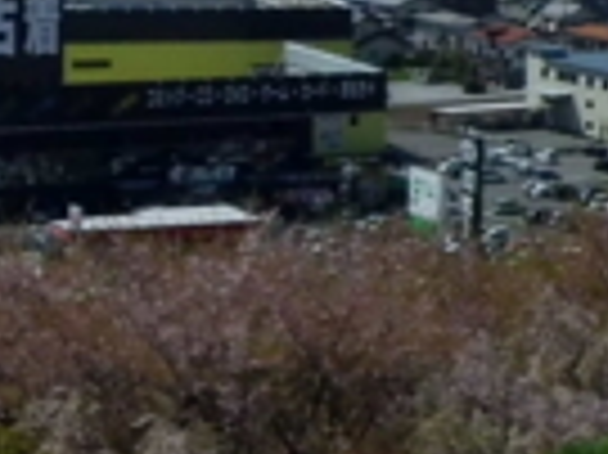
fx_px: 3457
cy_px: 135
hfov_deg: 9.8
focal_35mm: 197
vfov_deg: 7.5
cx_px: 865
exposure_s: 1/250
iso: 64
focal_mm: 4.7
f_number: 7.9
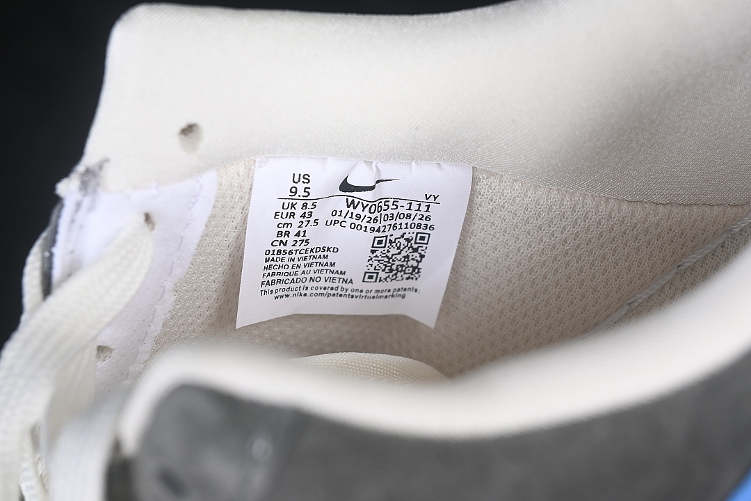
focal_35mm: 75
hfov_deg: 27.0
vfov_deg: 18.2
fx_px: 1564
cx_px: 376
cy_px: 250
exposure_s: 1/60
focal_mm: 50
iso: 160
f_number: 7.1
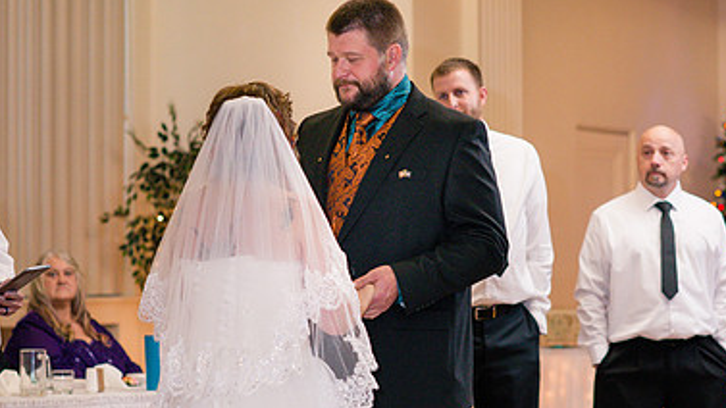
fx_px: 2637
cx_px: 416
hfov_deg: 15.7
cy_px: 199
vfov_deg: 8.9
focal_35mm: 137
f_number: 3.2
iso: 800
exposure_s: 1/200
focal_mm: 85
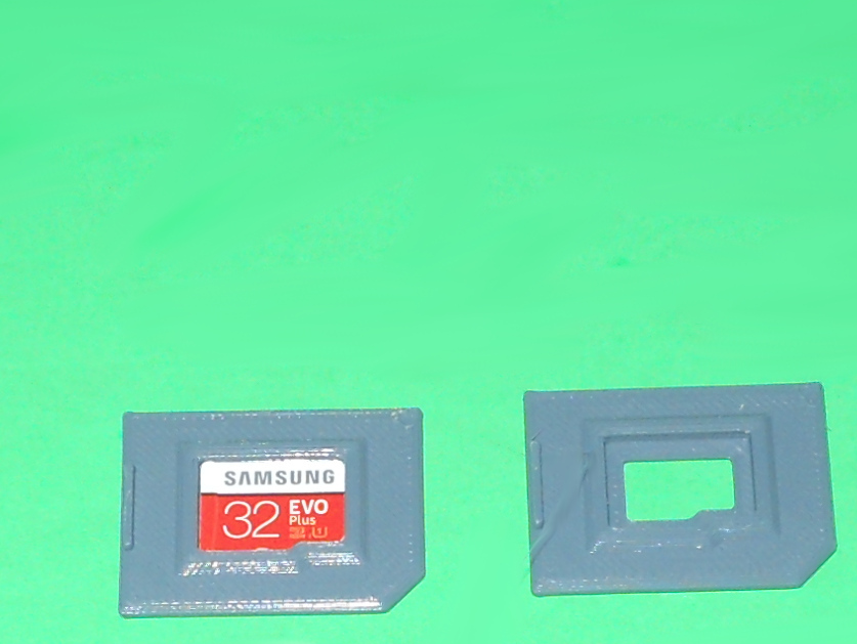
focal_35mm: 42
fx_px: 1041
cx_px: 446
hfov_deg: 44.8
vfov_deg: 33.8
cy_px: 476
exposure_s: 1/25
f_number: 2.7
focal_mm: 5
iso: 80
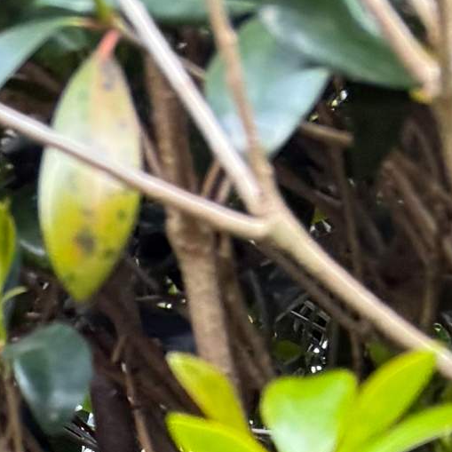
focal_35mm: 168
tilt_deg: -1.2
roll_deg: +1.4
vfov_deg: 7.6
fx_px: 2482
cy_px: 1730
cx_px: -583
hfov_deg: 9.4
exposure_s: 1/121
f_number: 1.78
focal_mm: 6.76
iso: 200
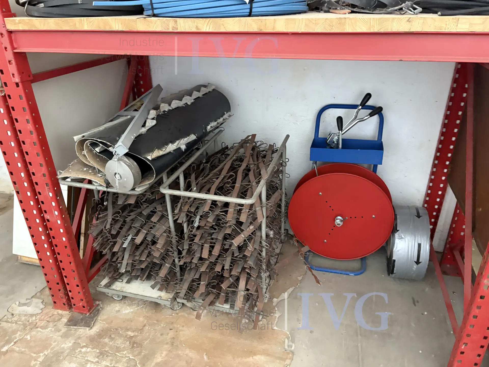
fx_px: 367
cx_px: 244
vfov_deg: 53.1
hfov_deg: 67.3
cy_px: 184
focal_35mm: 26
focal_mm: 5.96
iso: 500
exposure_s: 1/42
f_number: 1.6
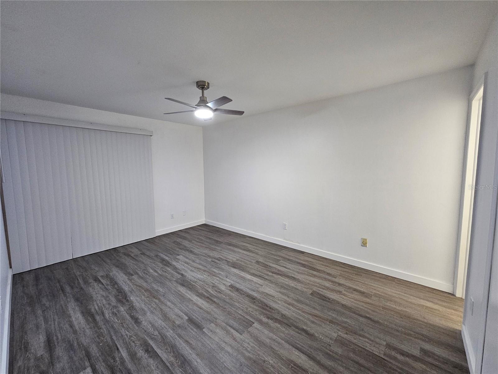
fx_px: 187
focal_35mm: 13
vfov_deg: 89.9
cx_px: 249
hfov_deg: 106.2
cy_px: 187
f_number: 2.2
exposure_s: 1/40
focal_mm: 2.2
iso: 320
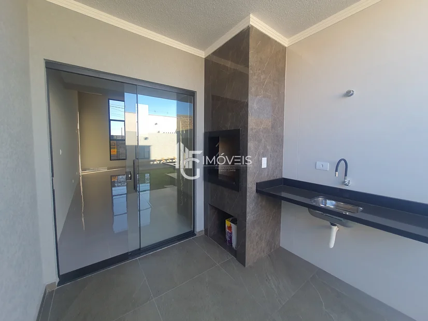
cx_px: 214
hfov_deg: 106.2
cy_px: 160
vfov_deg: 89.9
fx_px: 161
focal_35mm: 13
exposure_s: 1/120
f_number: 2.2
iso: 100
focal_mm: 1.74
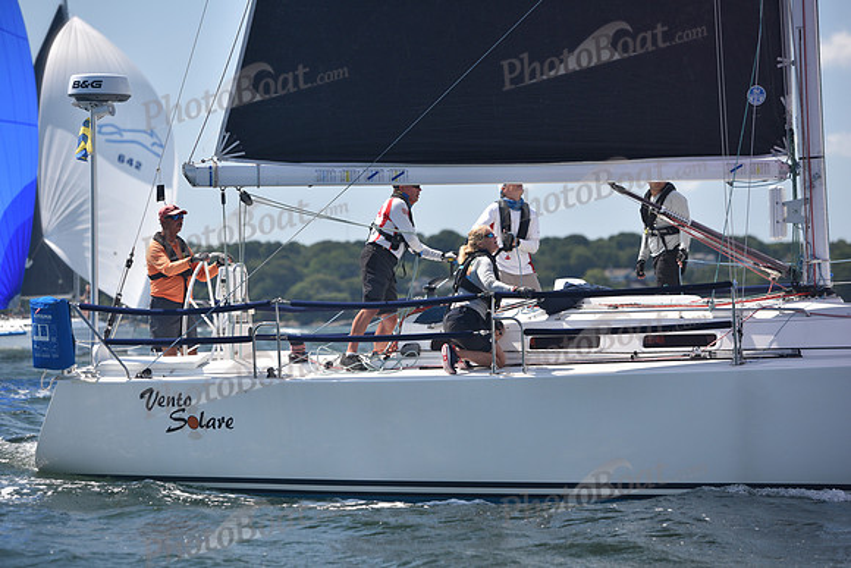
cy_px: 284
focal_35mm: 135
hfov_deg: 15.2
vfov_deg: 10.2
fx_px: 3192
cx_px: 426
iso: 250
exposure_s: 1/1250
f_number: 3.5
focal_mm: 135
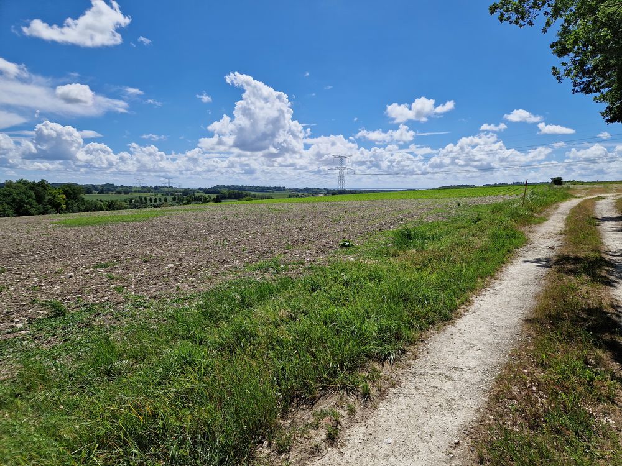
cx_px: 311
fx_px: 413
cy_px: 233
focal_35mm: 23
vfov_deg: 58.9
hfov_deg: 73.9
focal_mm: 5.4
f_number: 1.8
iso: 50
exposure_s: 1/3824
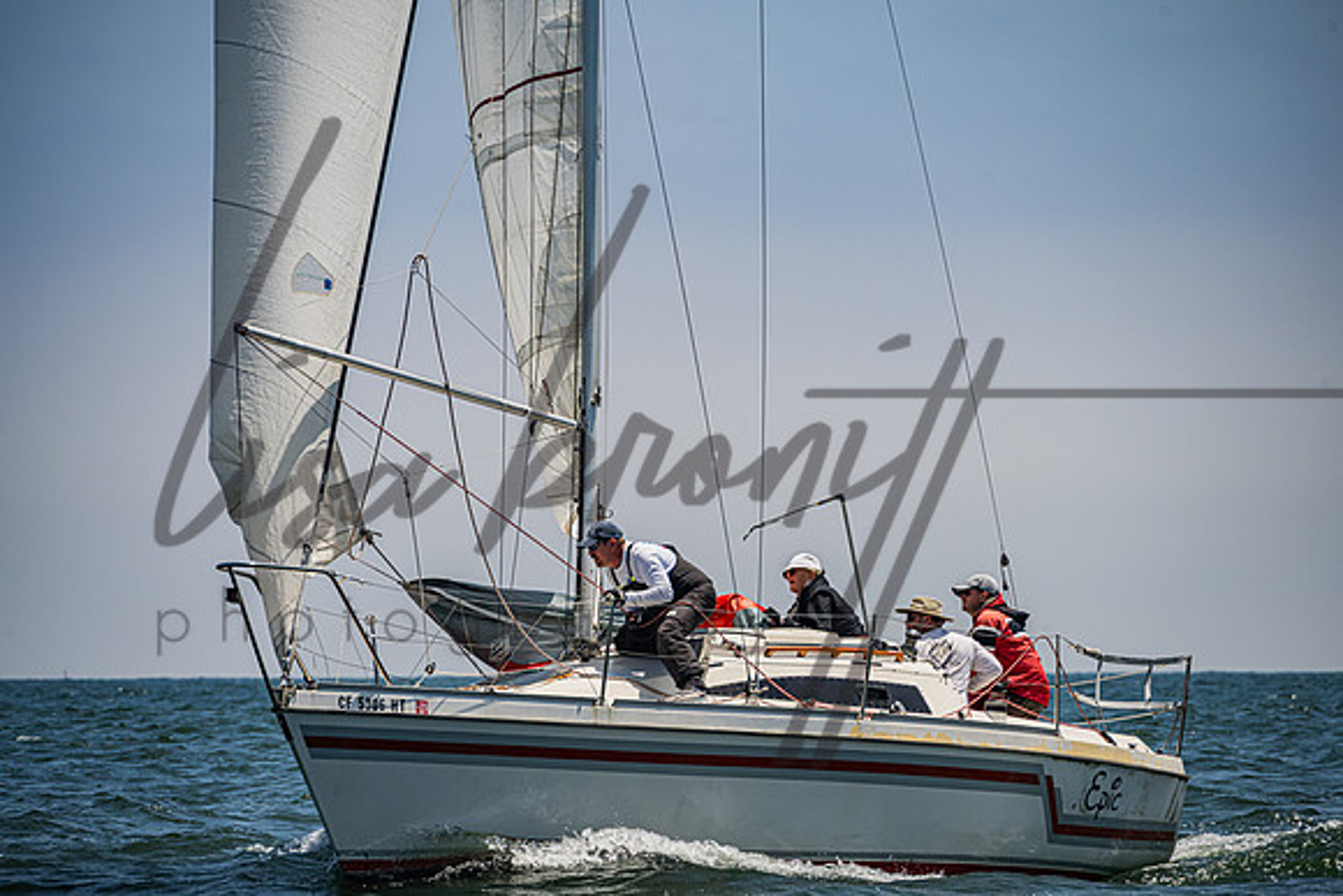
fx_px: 10671
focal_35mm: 286
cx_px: 680
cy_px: 448
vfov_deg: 4.8
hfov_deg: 7.2
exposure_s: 1/2500
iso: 400
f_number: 8
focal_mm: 280
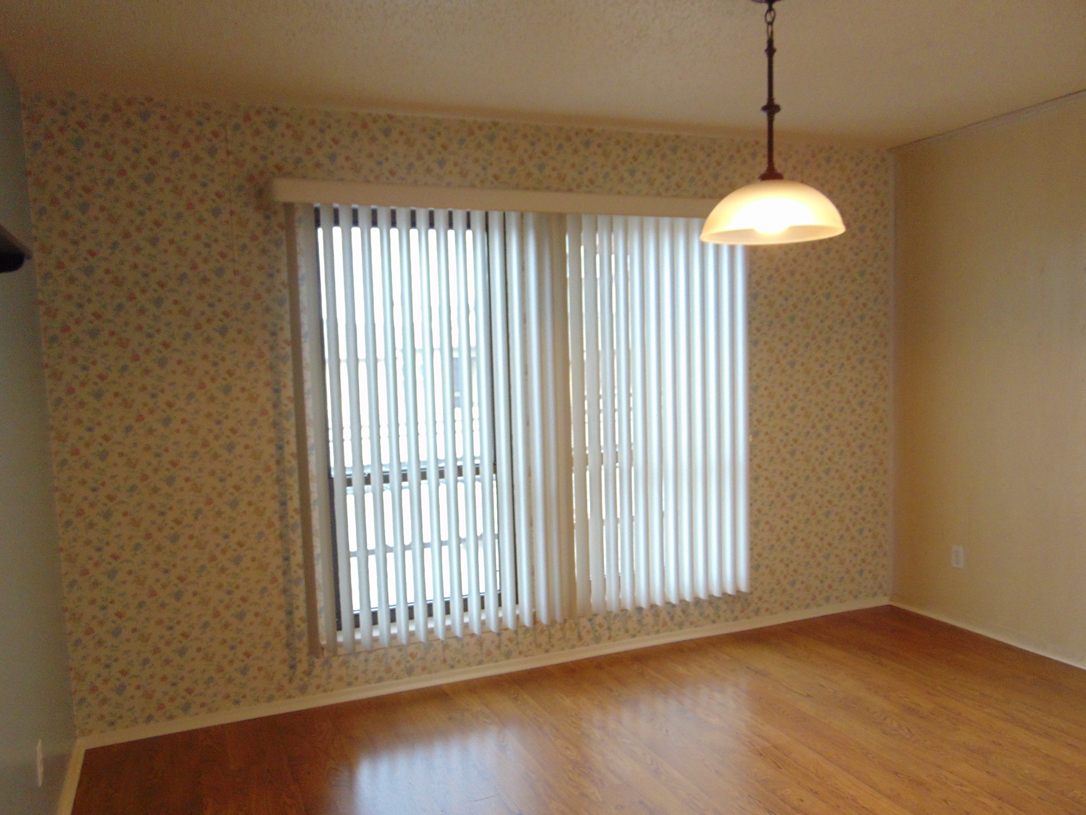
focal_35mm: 27
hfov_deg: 65.3
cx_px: 529
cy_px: 436
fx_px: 847
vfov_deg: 51.3
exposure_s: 1/30
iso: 250
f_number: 3
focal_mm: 4.5
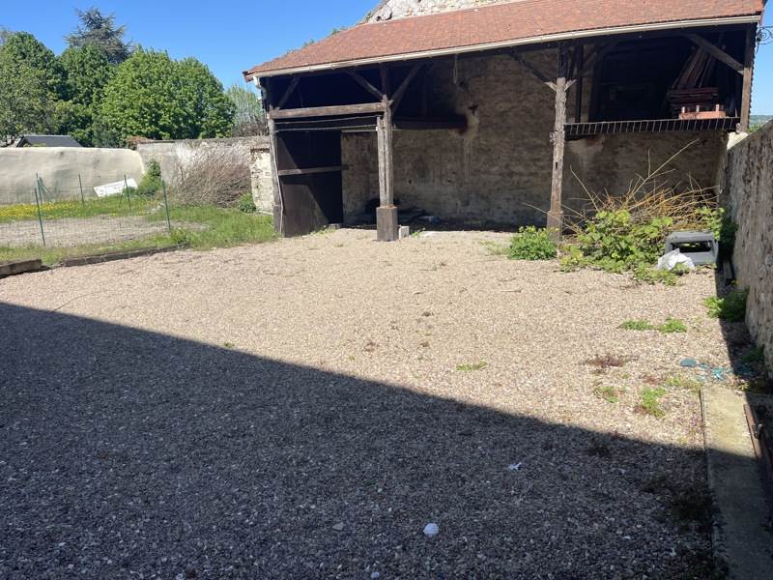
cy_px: 290
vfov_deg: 54.9
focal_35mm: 25
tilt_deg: -15.0
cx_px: 386
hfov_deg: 69.4
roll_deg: +1.2
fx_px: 558
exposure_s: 1/3086
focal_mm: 5.1
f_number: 1.6
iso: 32
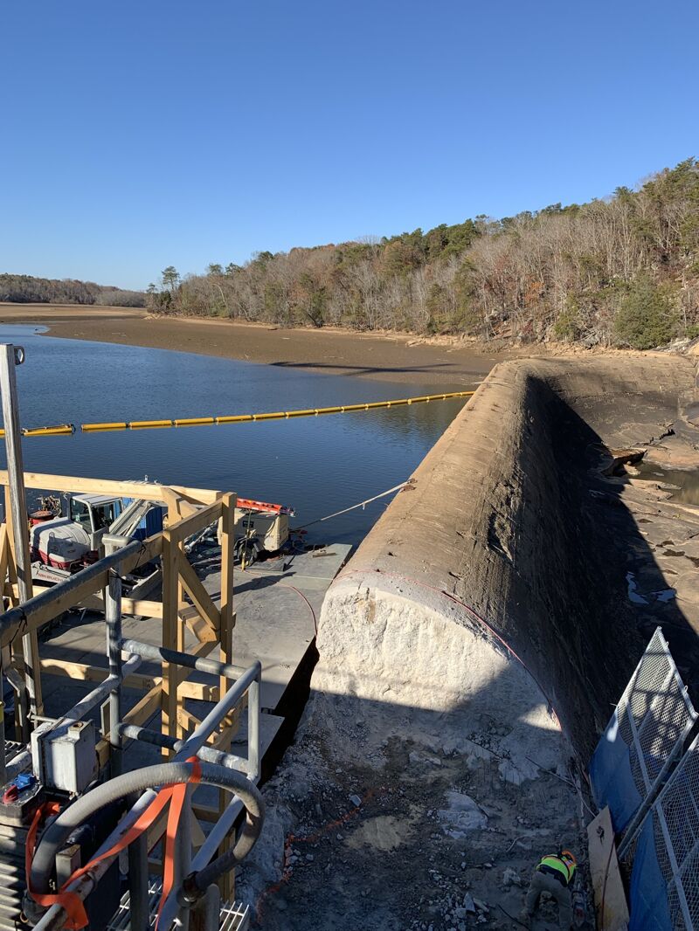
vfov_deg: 67.3
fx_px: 700
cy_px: 466
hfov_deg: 53.1
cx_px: 350
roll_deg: -2.2
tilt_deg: -10.8
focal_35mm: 26
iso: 25
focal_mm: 4.25
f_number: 1.8
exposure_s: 1/1880
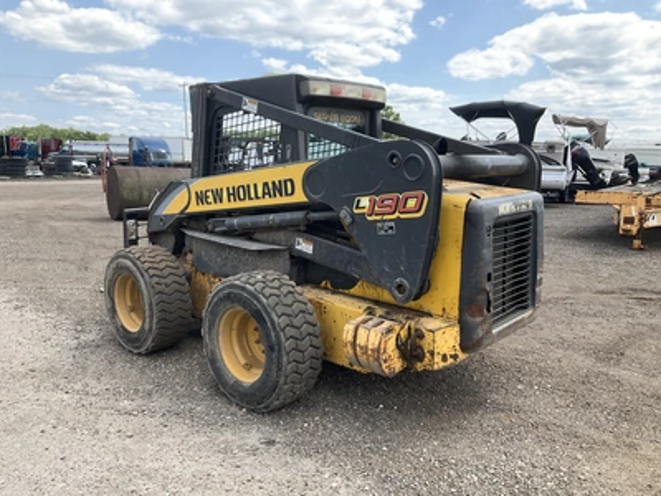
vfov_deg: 48.2
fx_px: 554
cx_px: 330
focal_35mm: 29
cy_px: 248
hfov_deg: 61.7
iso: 25
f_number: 1.8
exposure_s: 1/883
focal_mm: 3
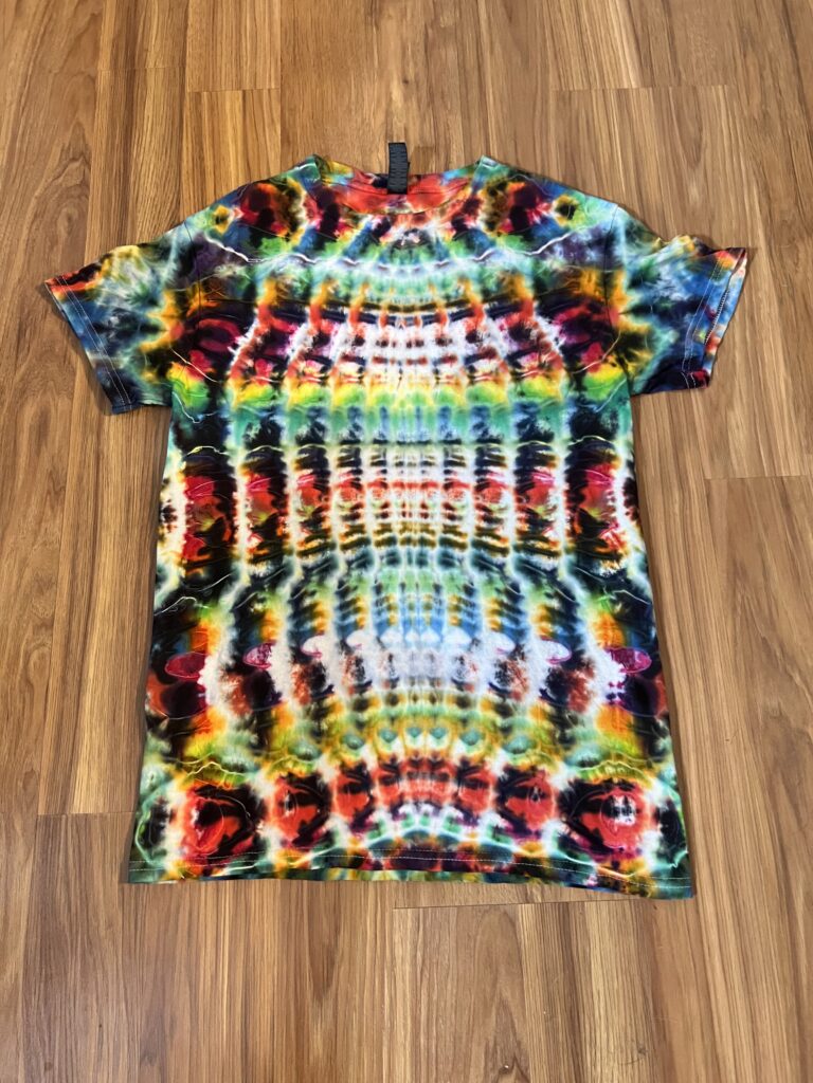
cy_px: 542
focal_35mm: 26
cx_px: 406
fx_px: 814
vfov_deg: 67.3
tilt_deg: -73.9
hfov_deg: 53.1
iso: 500
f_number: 1.5
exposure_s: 1/40
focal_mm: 5.7
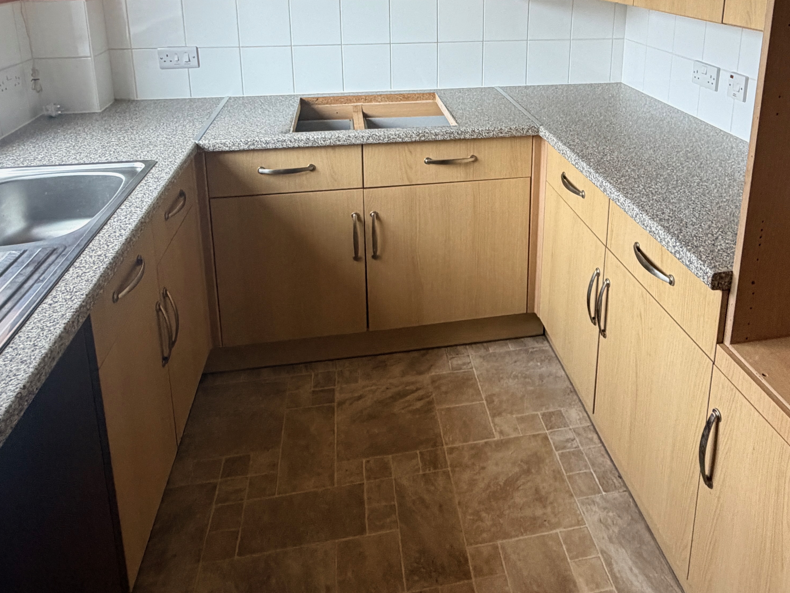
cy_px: 95
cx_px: 465
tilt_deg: -13.3
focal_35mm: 27
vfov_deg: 47.7
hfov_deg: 64.9
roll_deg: -0.4
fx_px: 616
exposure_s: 1/88
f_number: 2.2
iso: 320
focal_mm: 2.22
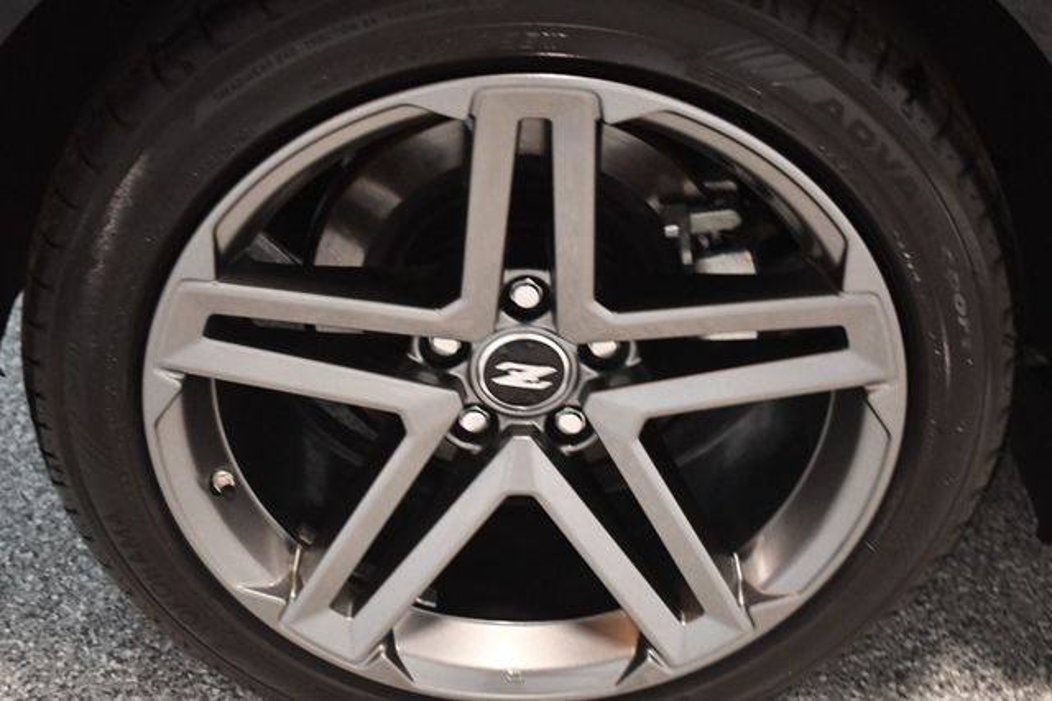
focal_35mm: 60
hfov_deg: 33.4
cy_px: 350
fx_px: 1752
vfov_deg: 22.6
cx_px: 526
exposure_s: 1/60
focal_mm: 40
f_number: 5.3
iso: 5000
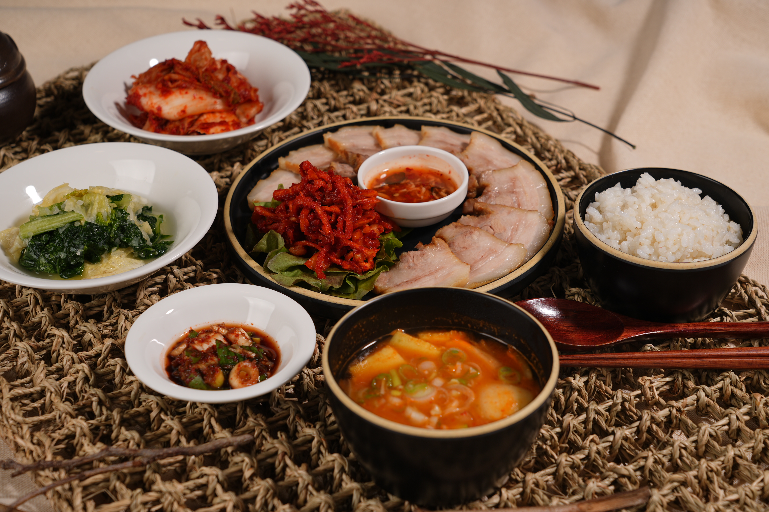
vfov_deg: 20.3
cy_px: 256
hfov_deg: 30.1
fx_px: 1431
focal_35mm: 67
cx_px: 384
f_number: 7.1
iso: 50
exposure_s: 1/160
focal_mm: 67
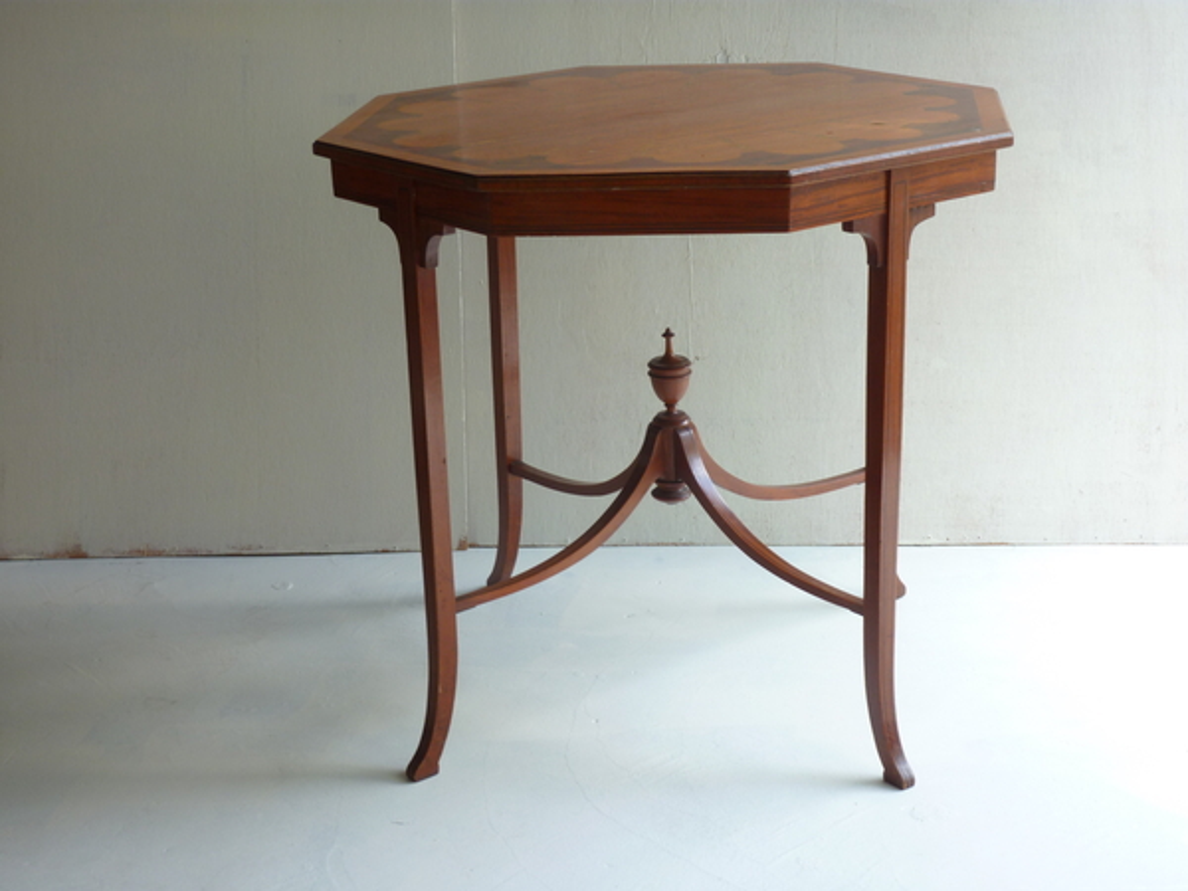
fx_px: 2025
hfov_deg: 32.7
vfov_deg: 24.8
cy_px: 446
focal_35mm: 59
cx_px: 594
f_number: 3.9
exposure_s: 1/25
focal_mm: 9.7
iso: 80
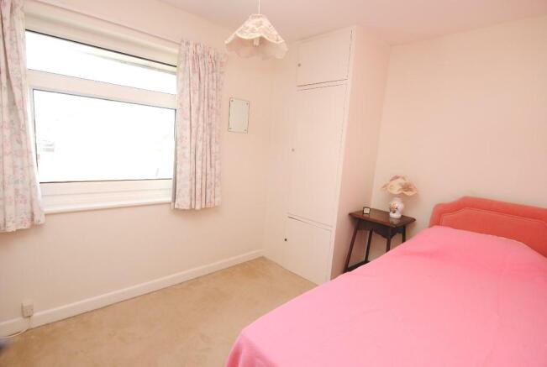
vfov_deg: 72.3
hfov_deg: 94.9
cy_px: 184
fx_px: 251
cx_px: 274
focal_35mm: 16
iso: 200
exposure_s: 1/80
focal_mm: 11
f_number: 4.5
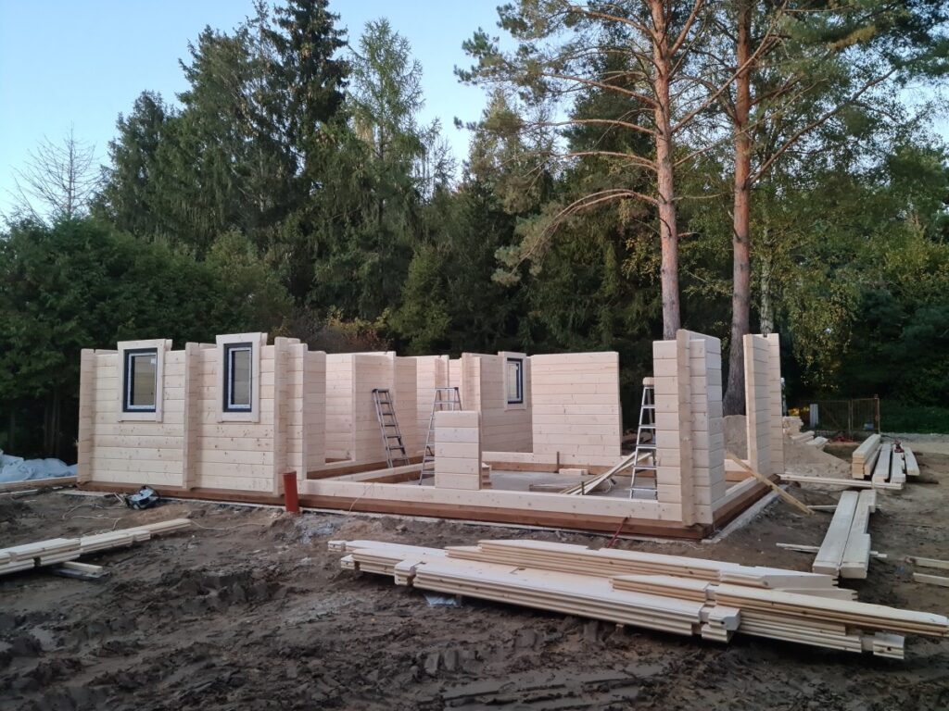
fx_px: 740
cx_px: 474
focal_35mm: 27
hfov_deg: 65.3
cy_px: 356
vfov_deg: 51.4
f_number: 2
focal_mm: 5.9
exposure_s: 1/50
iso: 400
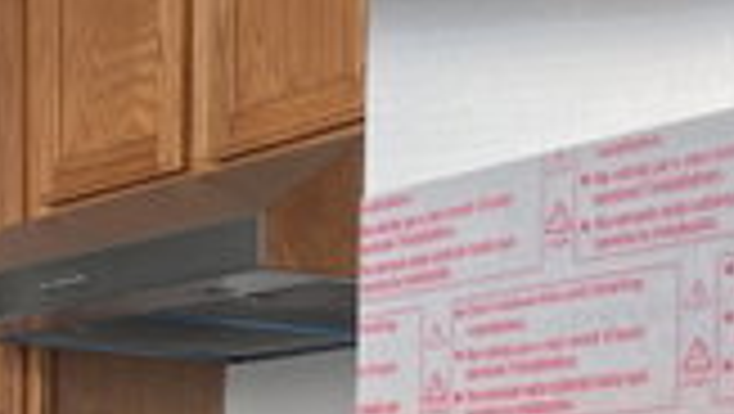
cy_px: 711
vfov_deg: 10.4
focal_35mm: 111
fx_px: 2162
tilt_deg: -3.6
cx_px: 254
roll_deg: -1.2
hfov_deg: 19.2
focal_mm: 5.7
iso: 50
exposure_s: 1/121
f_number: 1.5
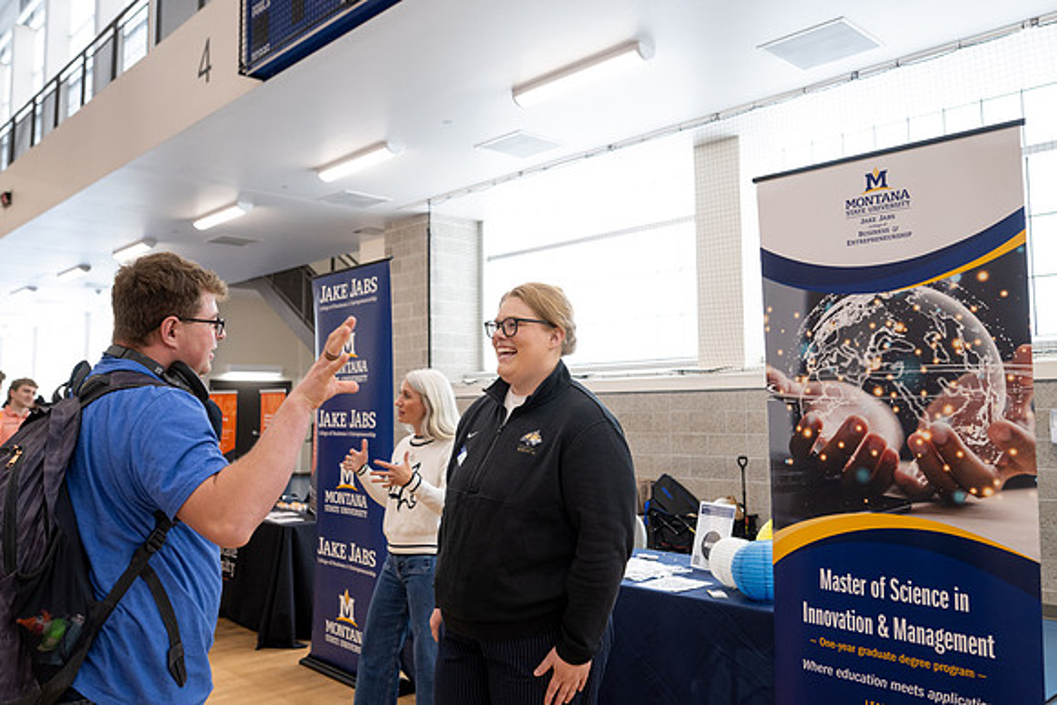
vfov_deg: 46.4
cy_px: 352
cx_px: 528
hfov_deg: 65.5
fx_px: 822
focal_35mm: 28
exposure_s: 1/100
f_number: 4
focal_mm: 28
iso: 800
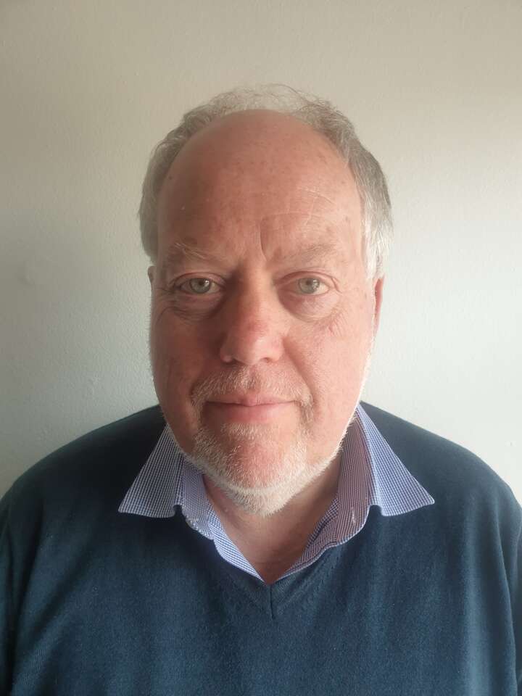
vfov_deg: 67.3
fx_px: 523
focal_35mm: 26
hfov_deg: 53.1
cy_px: 348
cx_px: 261
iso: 64
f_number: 2.4
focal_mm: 4.3
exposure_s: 1/50
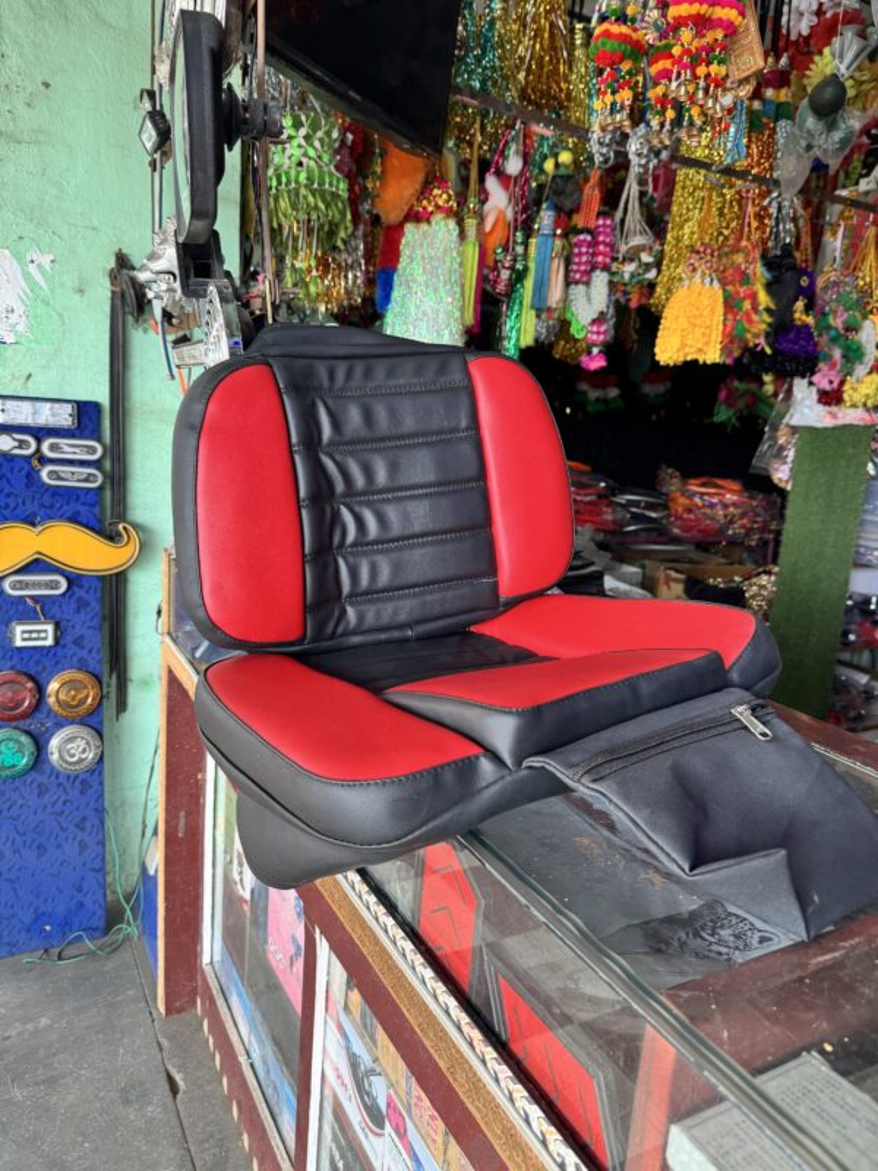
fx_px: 812
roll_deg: -3.5
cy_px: 586
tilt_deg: -10.3
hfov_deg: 56.8
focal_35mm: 24
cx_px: 439
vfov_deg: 71.6
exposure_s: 1/100
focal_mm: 6.76
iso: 125
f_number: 1.78
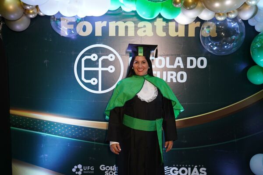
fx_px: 278
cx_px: 132
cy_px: 88
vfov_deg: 35.1
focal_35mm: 38
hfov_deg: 50.7
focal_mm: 38
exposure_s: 1/125
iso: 1600
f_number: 4
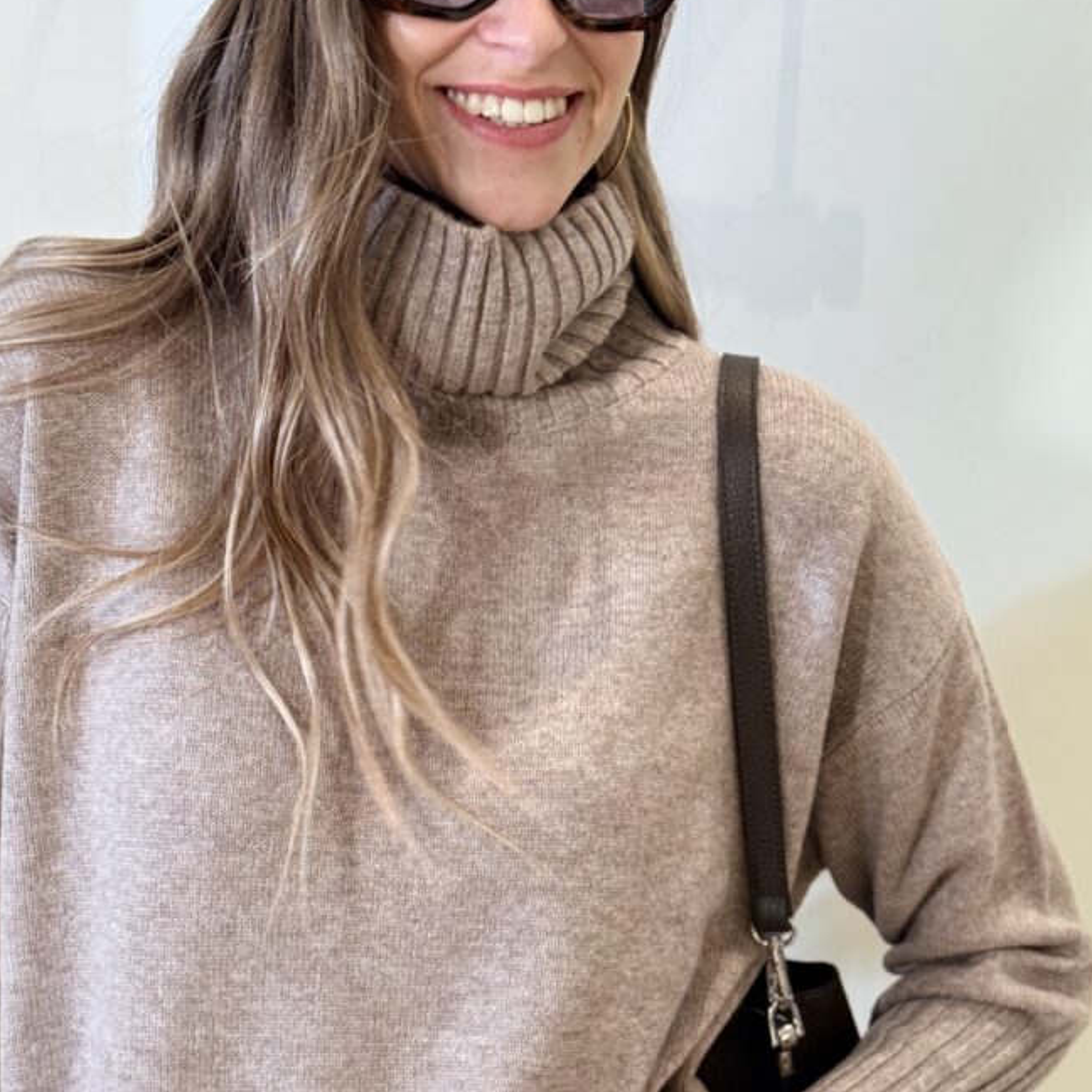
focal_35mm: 67
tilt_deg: -6.1
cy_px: 716
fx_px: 2391
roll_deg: -5.0
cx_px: 536
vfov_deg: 25.6
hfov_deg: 25.7
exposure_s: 1/50
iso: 50
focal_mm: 6.76
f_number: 1.78
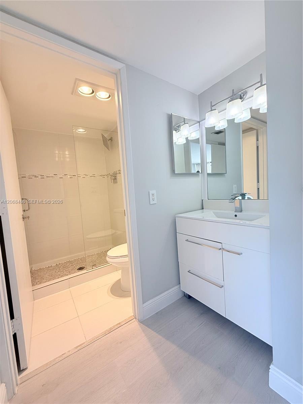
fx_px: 163
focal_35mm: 14
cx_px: 152
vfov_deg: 102.1
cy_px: 202
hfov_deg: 85.7
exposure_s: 1/120
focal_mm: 2.22
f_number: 2.2
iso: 80
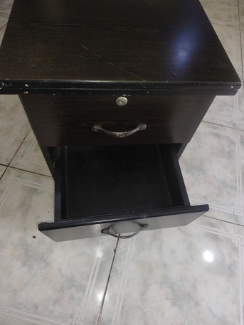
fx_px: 216
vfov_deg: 73.9
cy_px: 162
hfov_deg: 58.9
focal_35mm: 23
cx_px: 122
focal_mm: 5.56
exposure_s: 1/100
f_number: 1.88
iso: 158
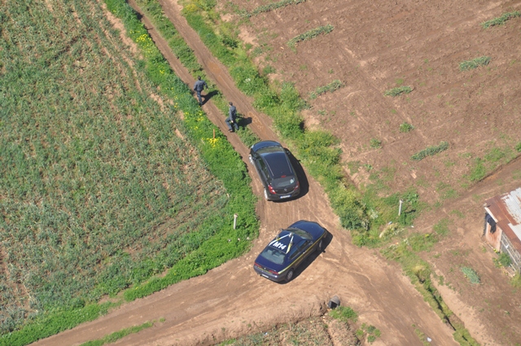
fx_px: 2276
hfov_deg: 13.1
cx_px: 260
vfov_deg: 8.7
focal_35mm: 158
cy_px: 173
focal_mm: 105
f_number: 8
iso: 200
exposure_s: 1/250
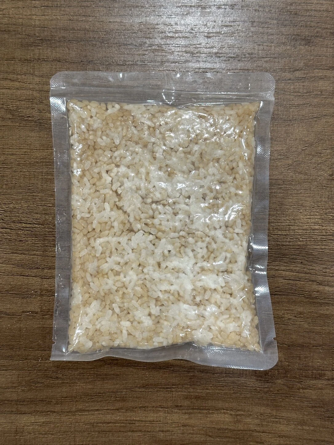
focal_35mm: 48
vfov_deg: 39.7
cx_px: 167
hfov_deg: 30.3
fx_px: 618
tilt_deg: -88.8
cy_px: 222
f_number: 1.78
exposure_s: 1/60
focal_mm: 6.86
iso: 100
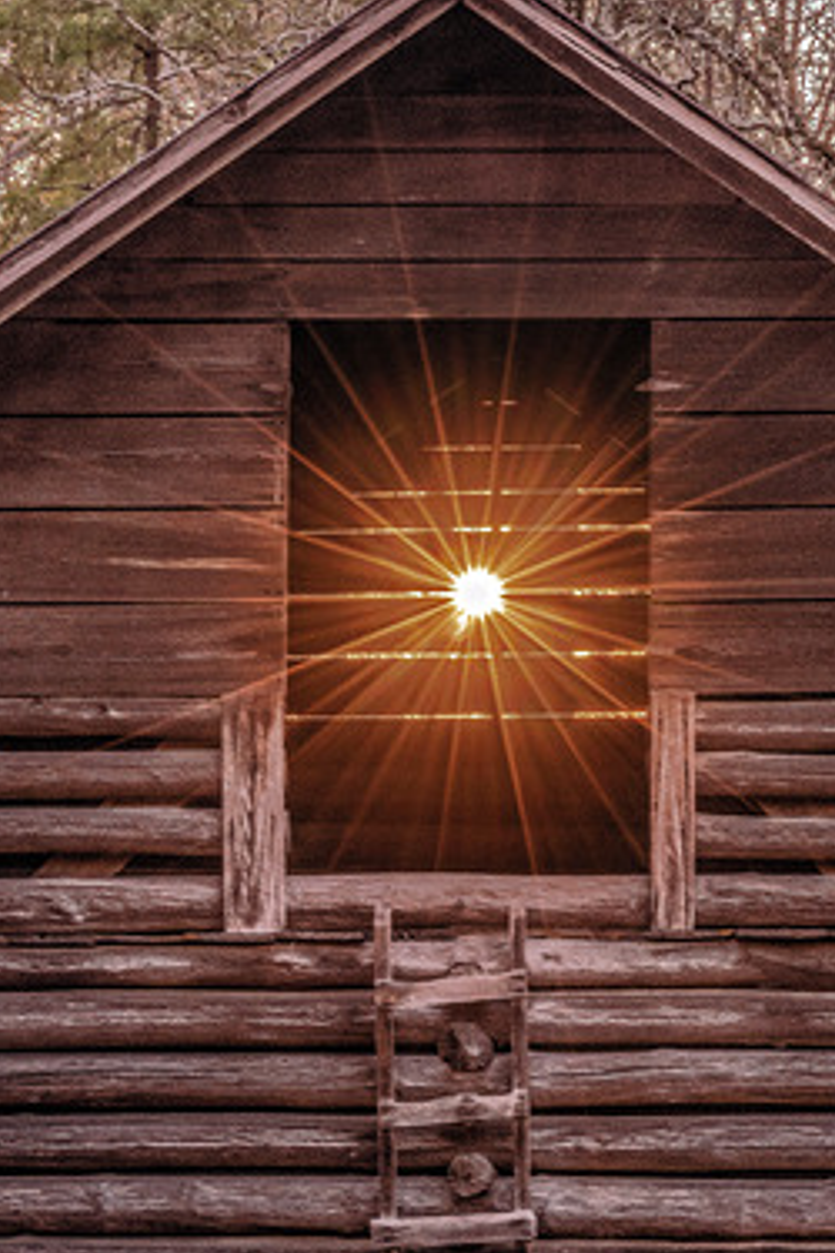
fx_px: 5845
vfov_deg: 12.2
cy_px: 642
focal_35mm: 168
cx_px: 444
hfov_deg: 8.2
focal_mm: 70
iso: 400
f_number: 22
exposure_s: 1/10
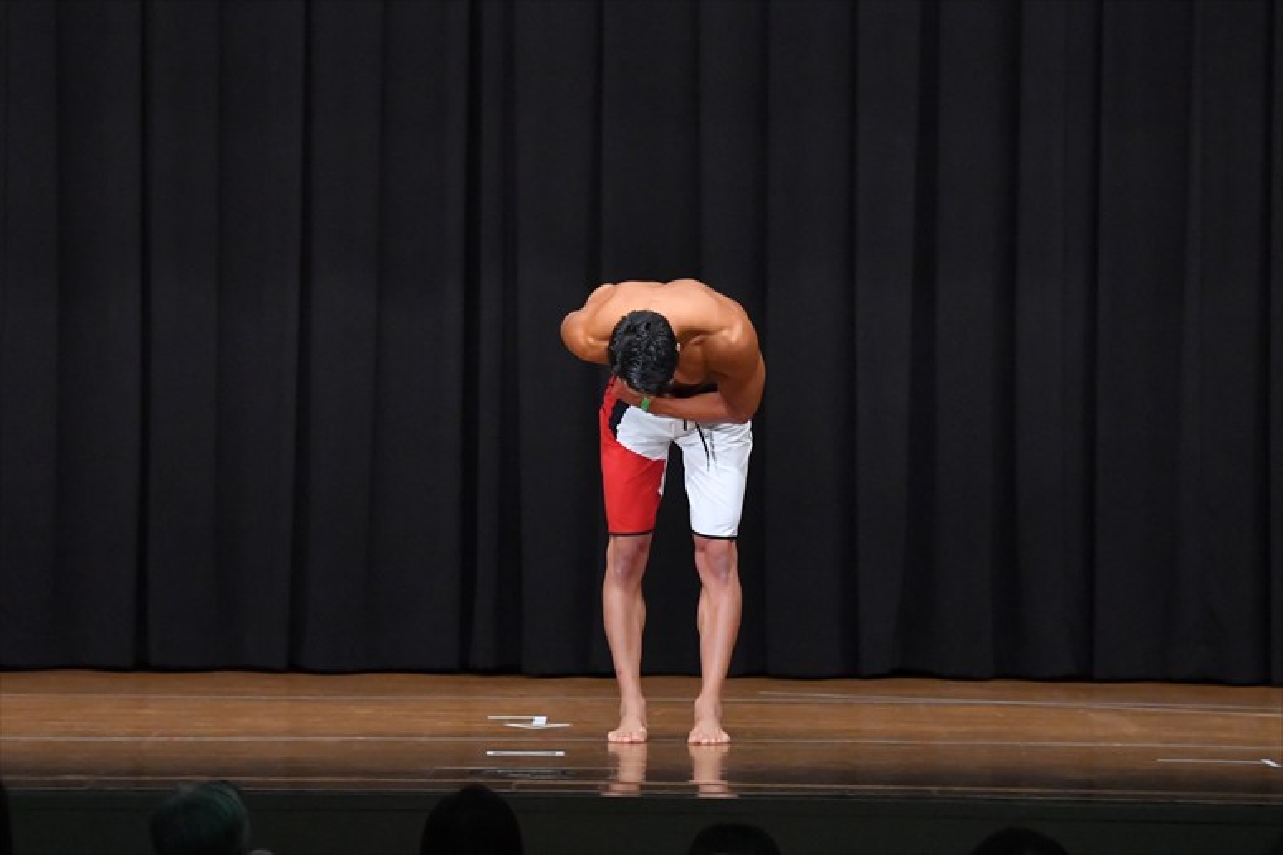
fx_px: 7196
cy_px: 428
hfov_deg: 10.2
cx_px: 642
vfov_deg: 6.8
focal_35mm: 202
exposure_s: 1/400
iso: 8000
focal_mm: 135
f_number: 5.6
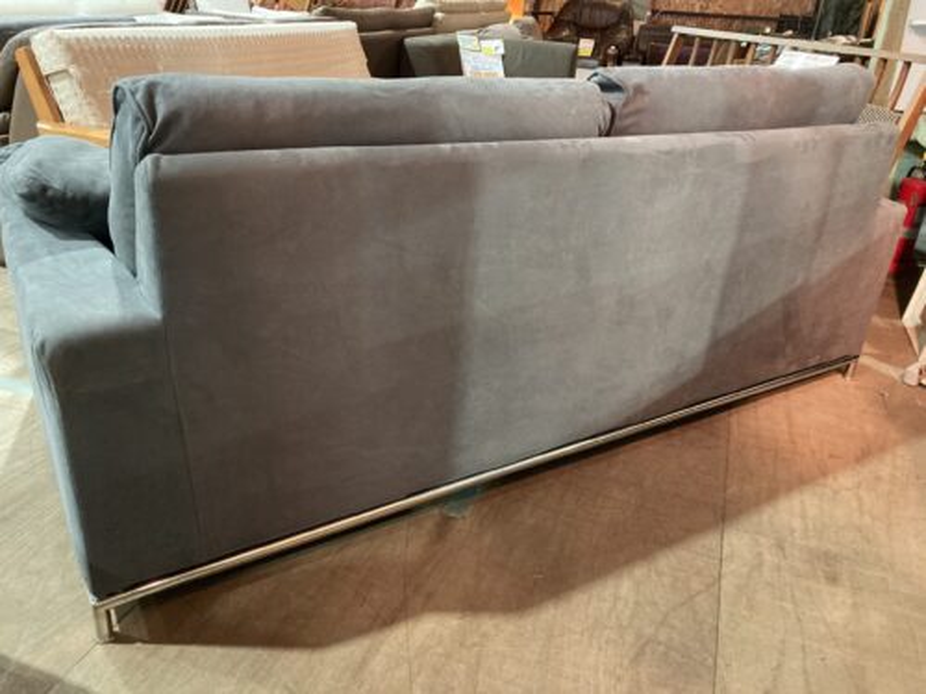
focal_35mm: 28
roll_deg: -5.6
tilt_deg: -25.2
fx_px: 749
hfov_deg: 63.4
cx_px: 463
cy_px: 347
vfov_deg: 49.7
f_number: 1.8
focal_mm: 3.99
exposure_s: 1/25
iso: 400
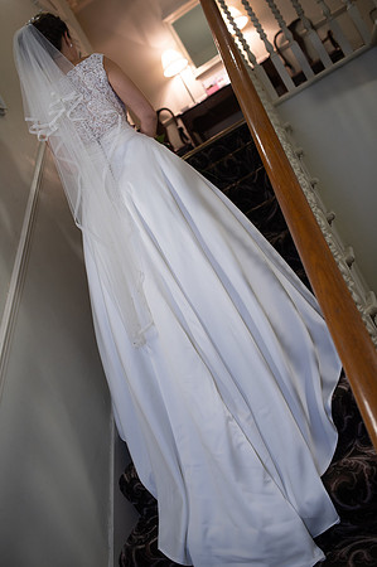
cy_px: 284
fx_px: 551
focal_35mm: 35
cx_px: 188
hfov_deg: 37.8
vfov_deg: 54.5
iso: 640
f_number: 2.8
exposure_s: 1/80
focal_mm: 35
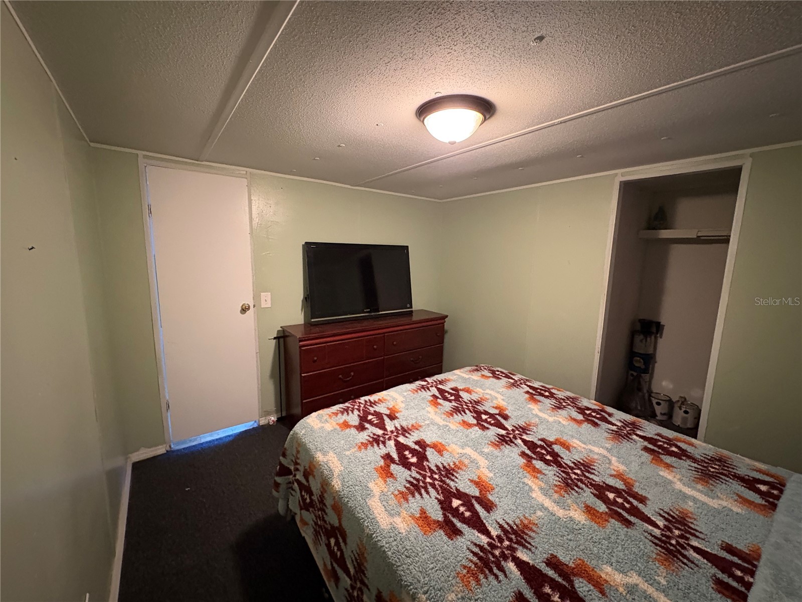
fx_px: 324
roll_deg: -0.4
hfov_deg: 102.1
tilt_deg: -9.1
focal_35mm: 14
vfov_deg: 85.7
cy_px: 301
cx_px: 401
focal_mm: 2.22
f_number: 2.2
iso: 1250
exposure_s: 1/30
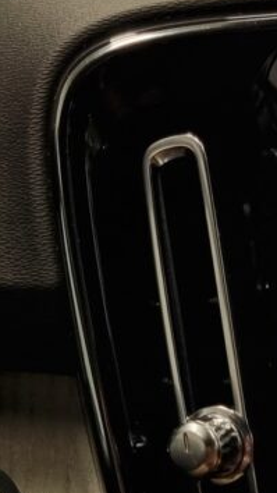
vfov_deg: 25.4
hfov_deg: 13.0
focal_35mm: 82
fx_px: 1071
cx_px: 533
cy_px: 402
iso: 64
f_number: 1.8
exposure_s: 1/100
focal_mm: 5.4
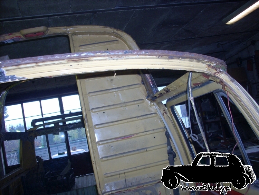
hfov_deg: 50.1
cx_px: 130
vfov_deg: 38.7
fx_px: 277
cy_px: 98
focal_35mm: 37
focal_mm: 6.2
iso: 100
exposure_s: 1/60
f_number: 2.8
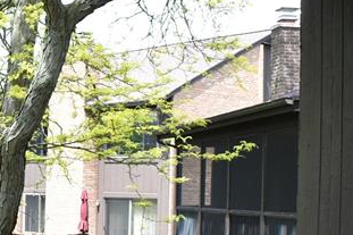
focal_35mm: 89
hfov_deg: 21.5
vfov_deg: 15.3
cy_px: 176
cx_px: -52
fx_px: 872
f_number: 4.5
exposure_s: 1/1250
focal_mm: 18
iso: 800
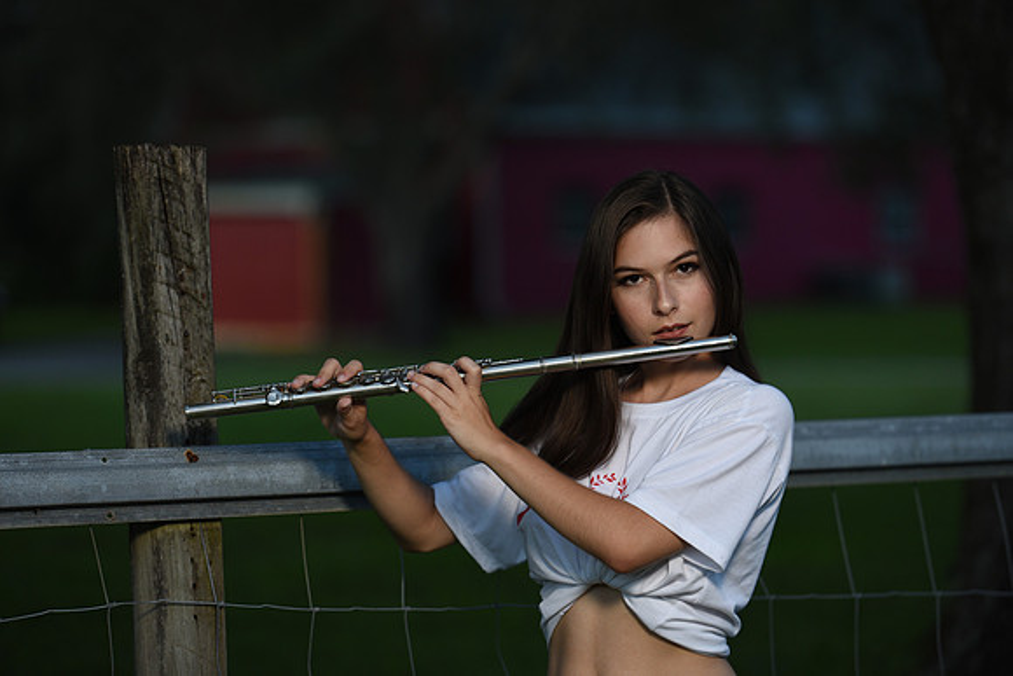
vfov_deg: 9.5
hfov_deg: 14.2
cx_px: 506
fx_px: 4081
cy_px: 338
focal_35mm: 145
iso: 400
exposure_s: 1/80
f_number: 3.5
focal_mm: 145
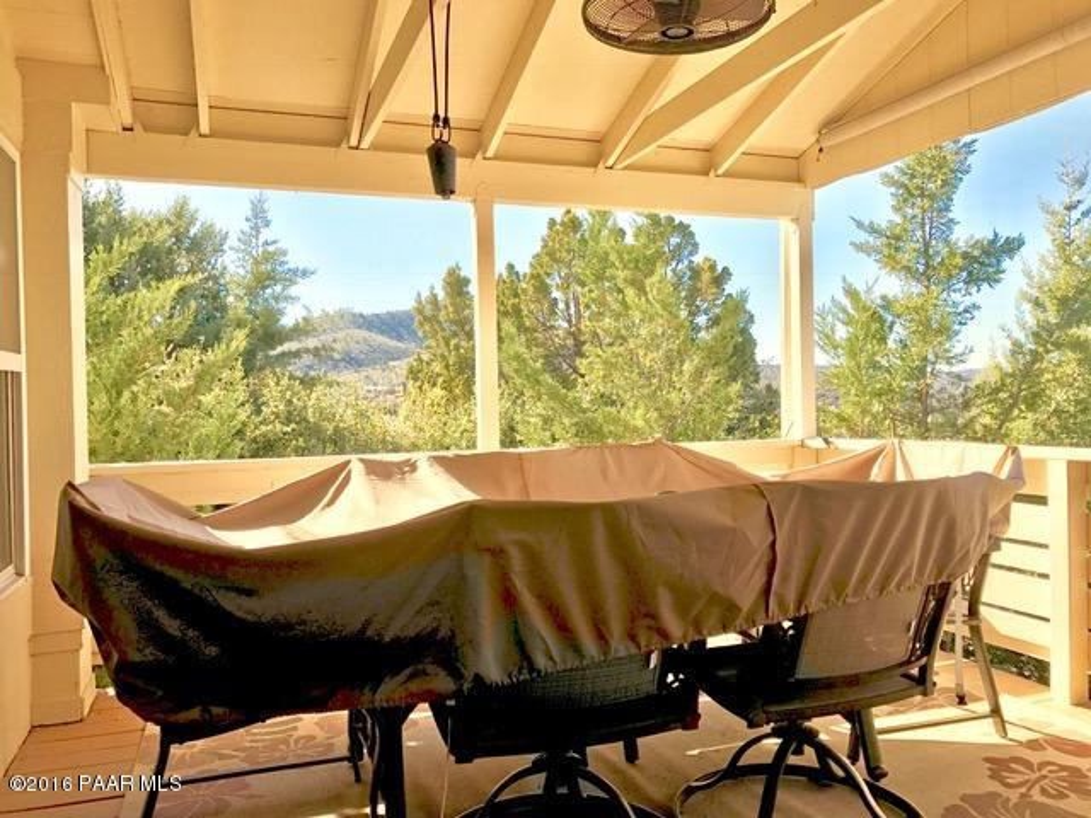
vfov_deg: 49.7
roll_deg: +1.1
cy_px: 409
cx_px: 546
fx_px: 882
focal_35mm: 28
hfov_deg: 63.4
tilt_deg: +0.0
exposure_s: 1/1259
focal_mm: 3.99
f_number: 1.8
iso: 20
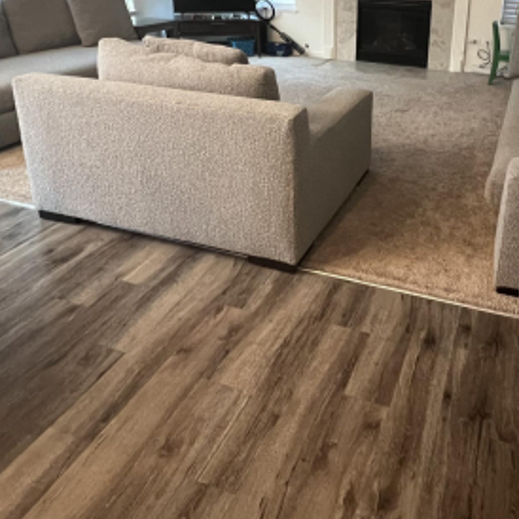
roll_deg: -1.8
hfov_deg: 55.2
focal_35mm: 28
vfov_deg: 53.7
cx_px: 374
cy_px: 108
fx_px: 475
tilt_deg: -16.1
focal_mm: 1.57
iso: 800
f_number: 1.8
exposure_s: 1/40
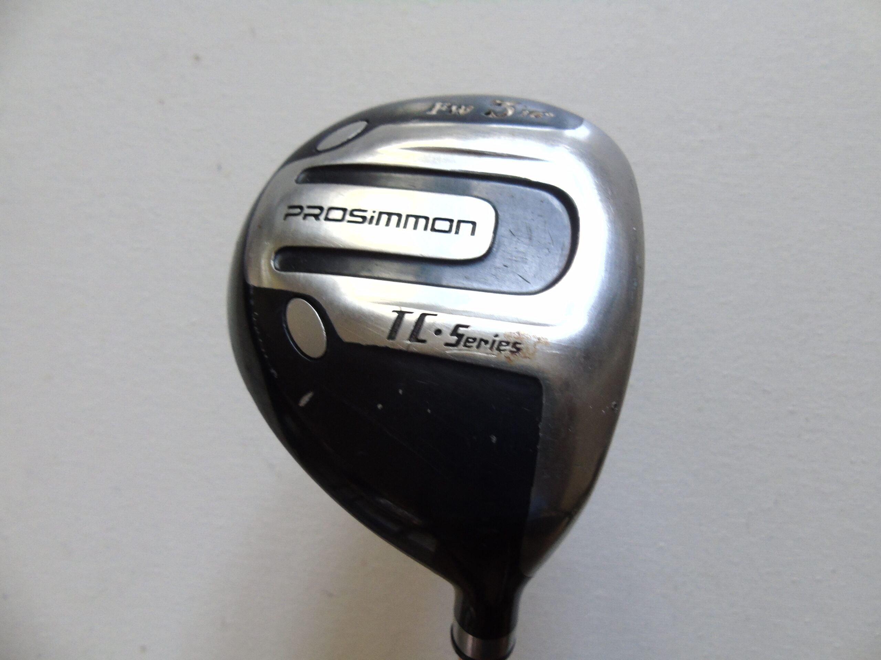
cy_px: 330
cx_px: 440
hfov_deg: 69.4
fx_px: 636
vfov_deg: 54.9
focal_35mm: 25
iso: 250
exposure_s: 1/30
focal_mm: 4.4
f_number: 3.4
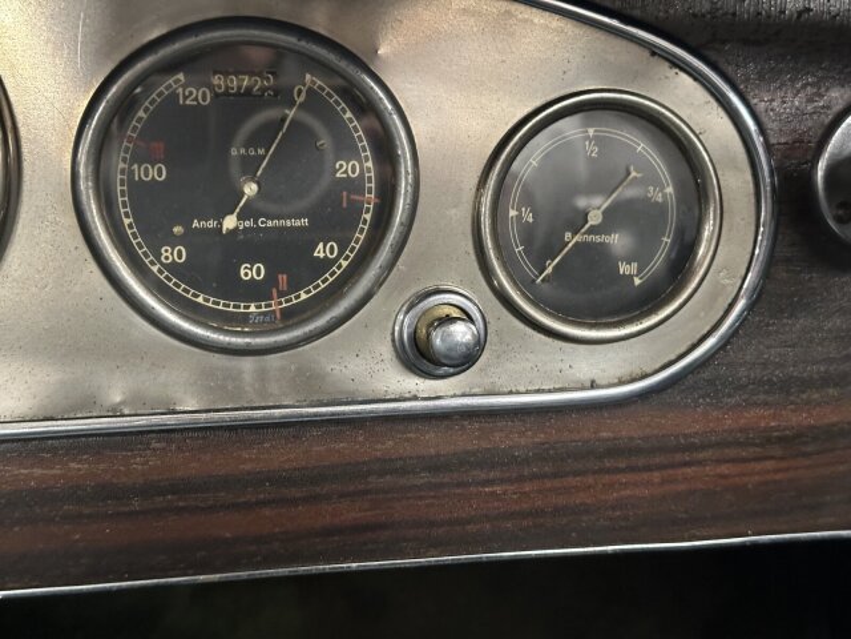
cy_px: 320
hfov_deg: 39.7
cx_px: 426
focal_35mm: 48
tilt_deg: -23.6
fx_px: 1180
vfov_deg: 30.3
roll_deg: -2.3
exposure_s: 1/30
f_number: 1.78
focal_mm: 6.86
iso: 640
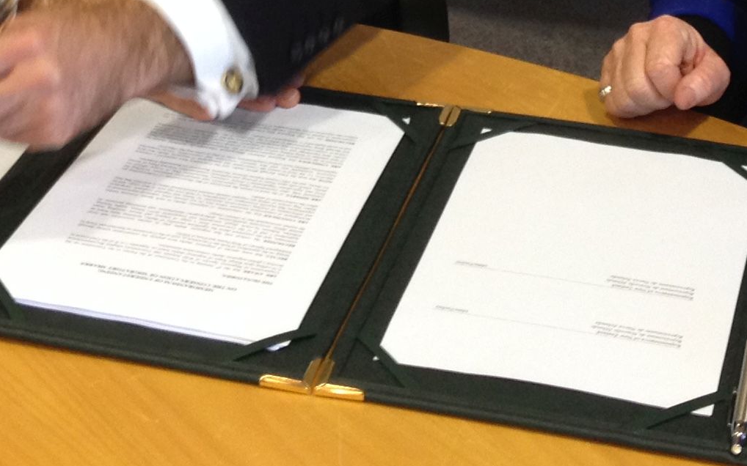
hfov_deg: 17.5
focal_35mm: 119
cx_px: 456
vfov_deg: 10.4
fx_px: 2422
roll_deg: -3.0
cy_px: -338
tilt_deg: -17.2
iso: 100
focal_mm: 4.28
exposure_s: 1/20
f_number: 2.4
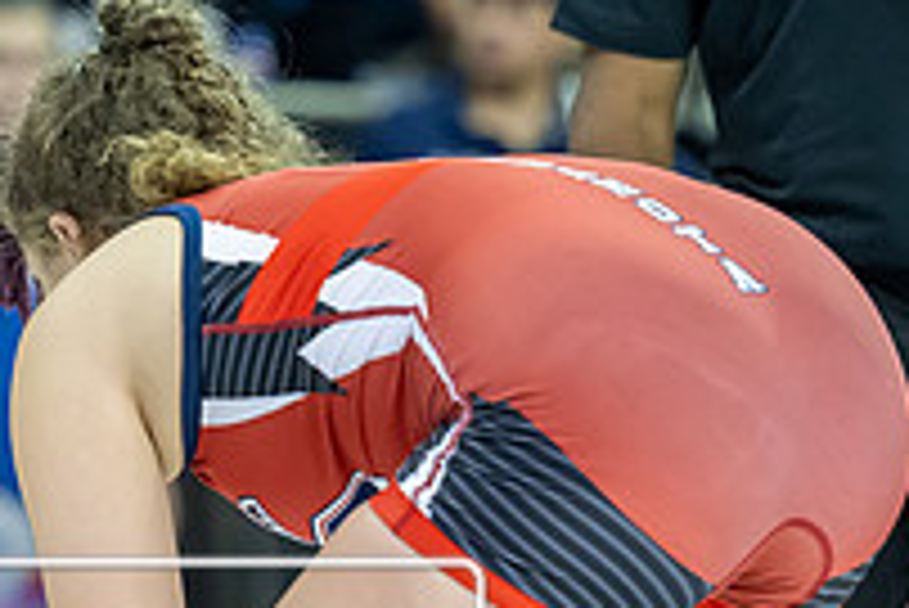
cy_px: 544
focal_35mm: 446
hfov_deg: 4.6
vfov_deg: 3.1
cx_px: -146
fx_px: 11269
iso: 3600
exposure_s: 1/800
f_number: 2.8
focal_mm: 135
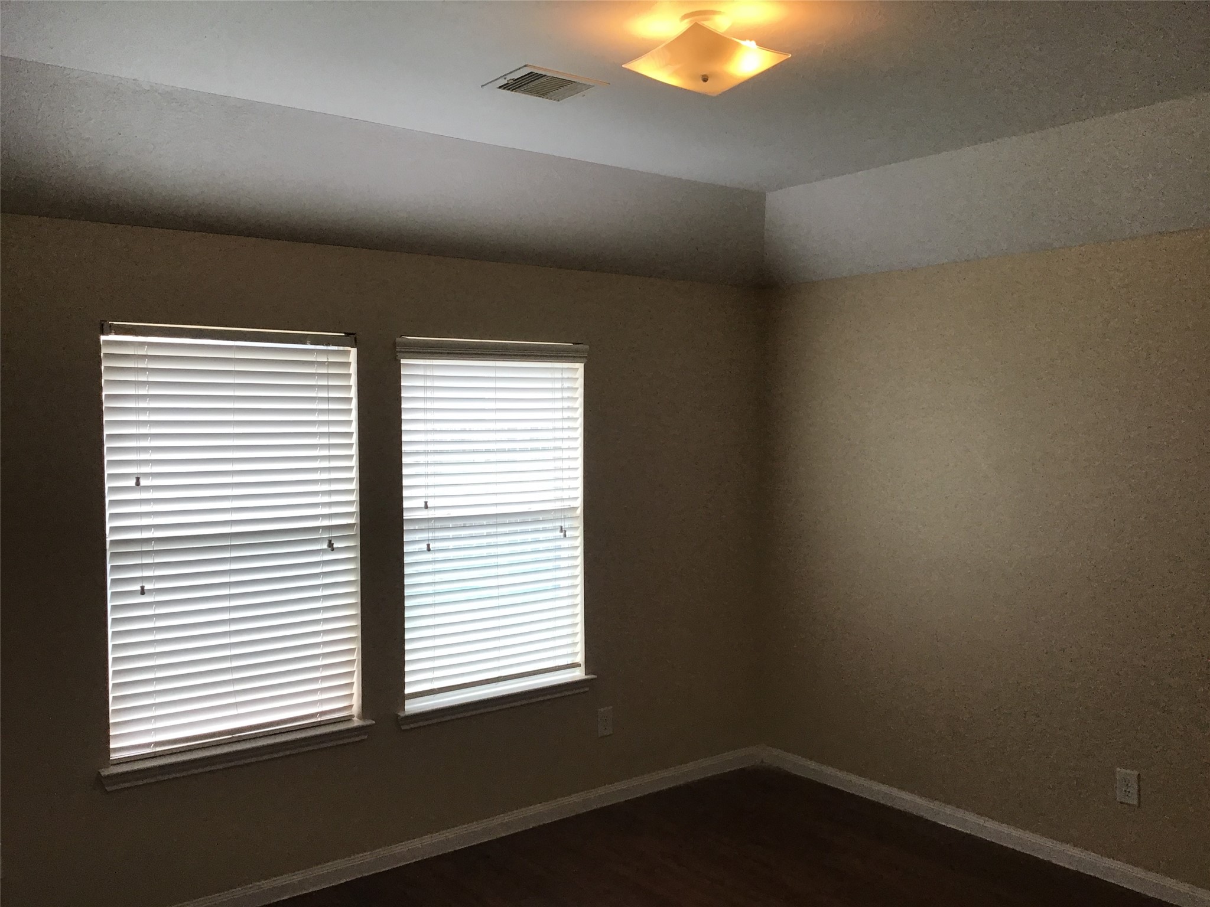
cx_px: 605
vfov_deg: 45.4
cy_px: 454
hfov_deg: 58.4
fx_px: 1084
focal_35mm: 31
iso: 25
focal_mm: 3.3
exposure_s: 1/40
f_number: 2.4
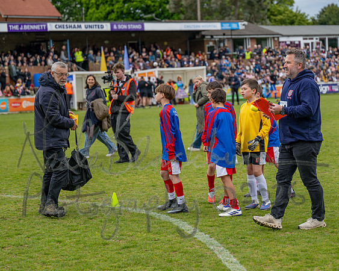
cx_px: 237
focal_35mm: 95
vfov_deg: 16.2
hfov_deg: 20.2
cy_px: 120
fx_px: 949
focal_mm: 70
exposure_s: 1/1250
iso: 125
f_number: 2.8
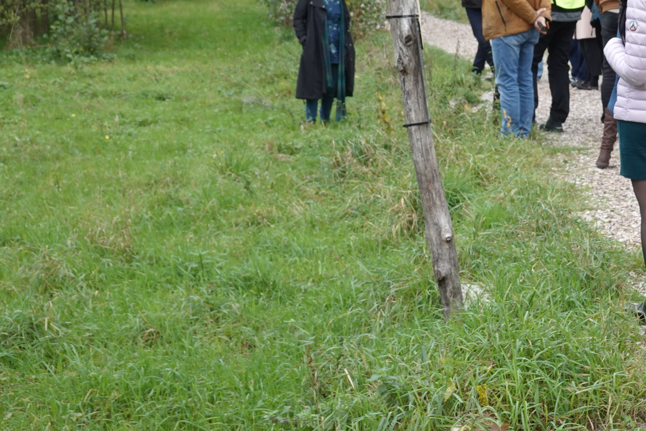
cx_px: 567
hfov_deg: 23.4
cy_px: 127
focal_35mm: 85
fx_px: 1525
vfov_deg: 16.0
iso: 160
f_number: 4
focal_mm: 17.53
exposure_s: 1/160
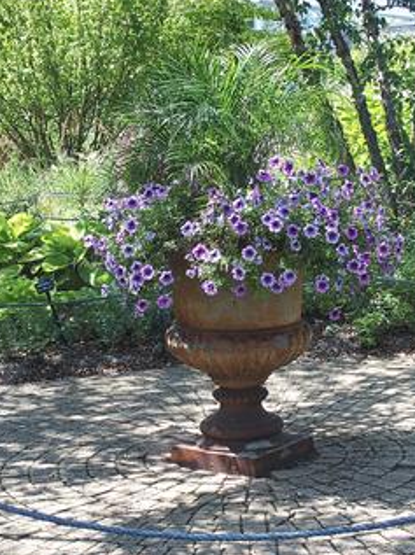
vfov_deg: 27.0
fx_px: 1153
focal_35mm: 72
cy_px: 250
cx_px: 196
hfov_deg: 20.4
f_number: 3.5
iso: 100
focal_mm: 12
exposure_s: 1/320
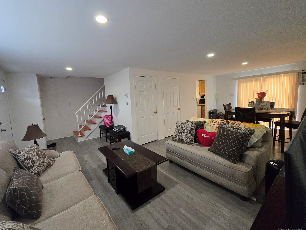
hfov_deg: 102.0
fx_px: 124
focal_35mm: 14
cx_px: 146
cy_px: 110
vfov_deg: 85.6
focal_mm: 1.7
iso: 500
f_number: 2.2
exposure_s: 1/60
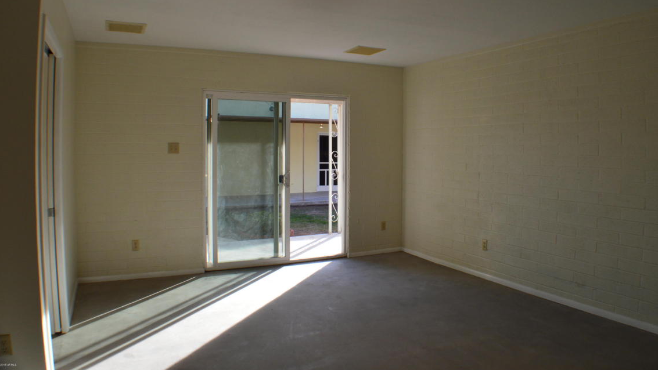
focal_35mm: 32
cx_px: 334
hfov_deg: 61.0
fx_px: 558
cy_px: 156
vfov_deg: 36.6
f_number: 9
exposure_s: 1/125
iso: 400
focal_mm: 20
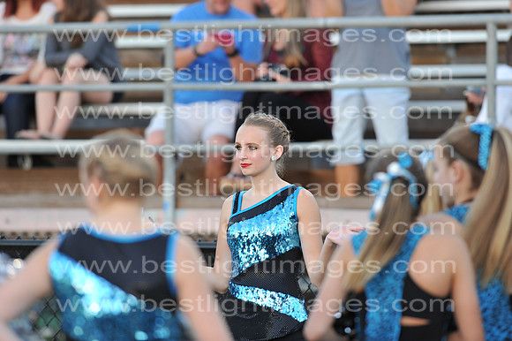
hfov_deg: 6.9
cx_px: 256
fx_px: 4264
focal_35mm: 300
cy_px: 170
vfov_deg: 4.6
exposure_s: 1/320
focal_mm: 300
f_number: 4
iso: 800
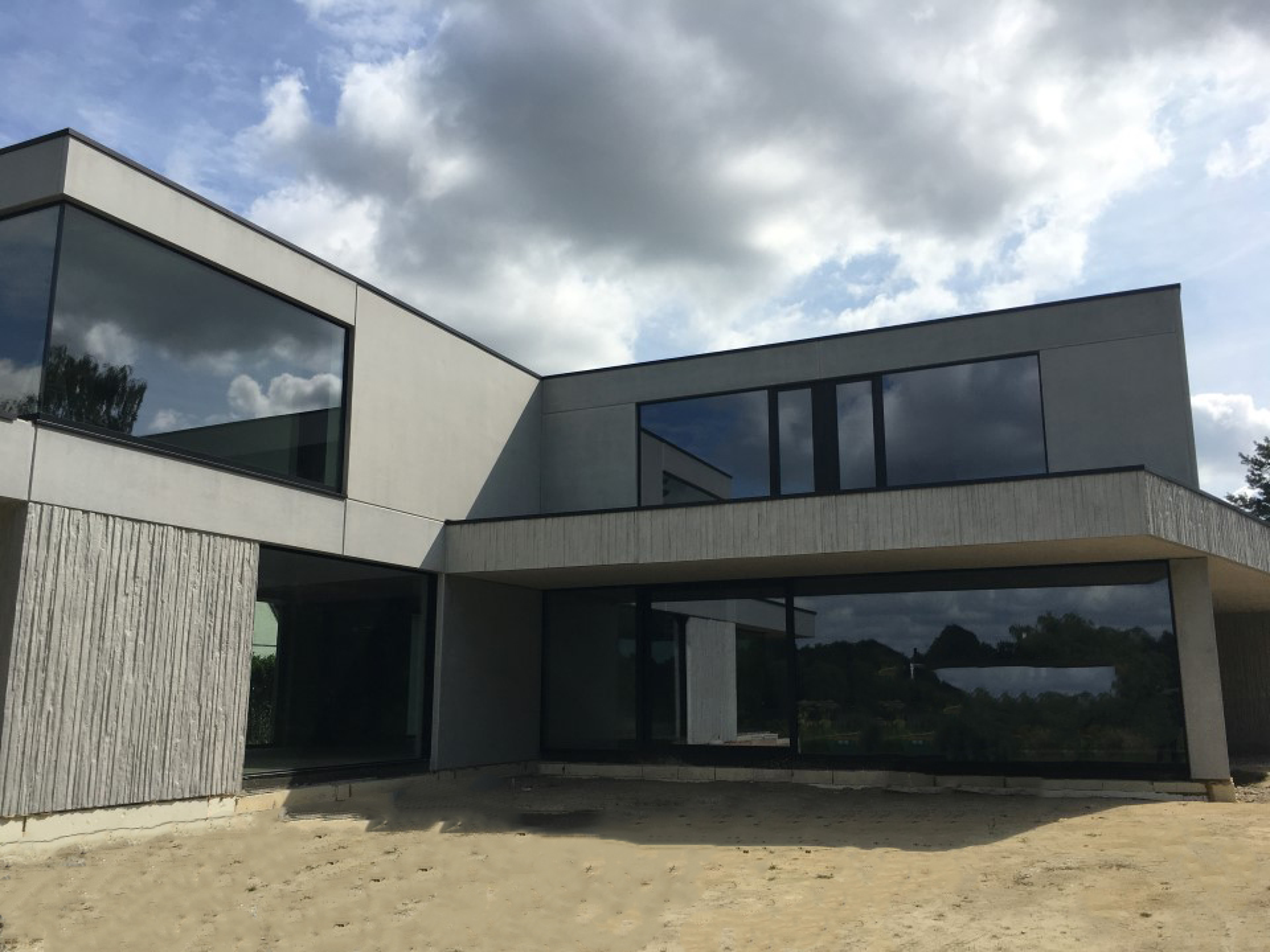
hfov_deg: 61.7
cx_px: 635
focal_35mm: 29
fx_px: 1064
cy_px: 476
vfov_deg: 48.2
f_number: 2.2
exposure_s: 1/2747
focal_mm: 4.15
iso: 25
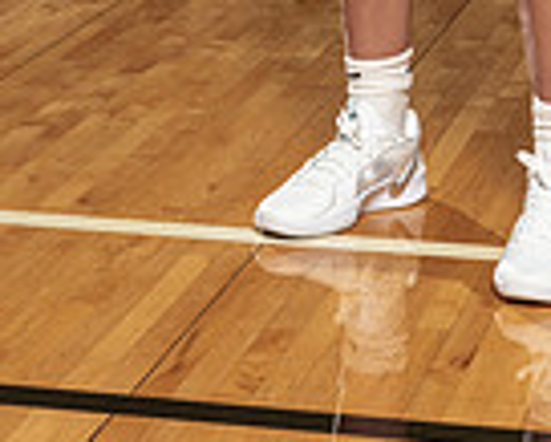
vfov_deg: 9.7
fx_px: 2432
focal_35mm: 149
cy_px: -450
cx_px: 409
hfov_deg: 12.9
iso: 500
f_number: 5.6
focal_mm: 48
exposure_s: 1/250
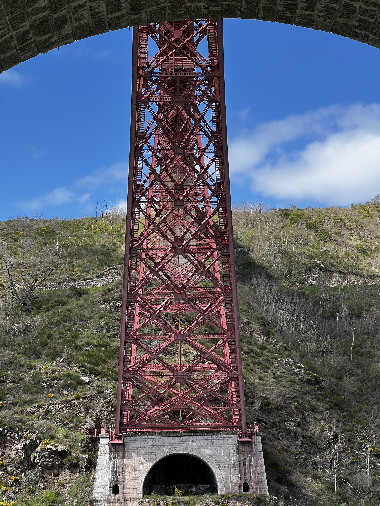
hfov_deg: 19.1
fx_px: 1127
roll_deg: +0.9
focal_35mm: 77
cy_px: 253
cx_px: 190
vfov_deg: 25.3
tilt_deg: +12.8
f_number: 2.8
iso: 32
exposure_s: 1/352
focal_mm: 9
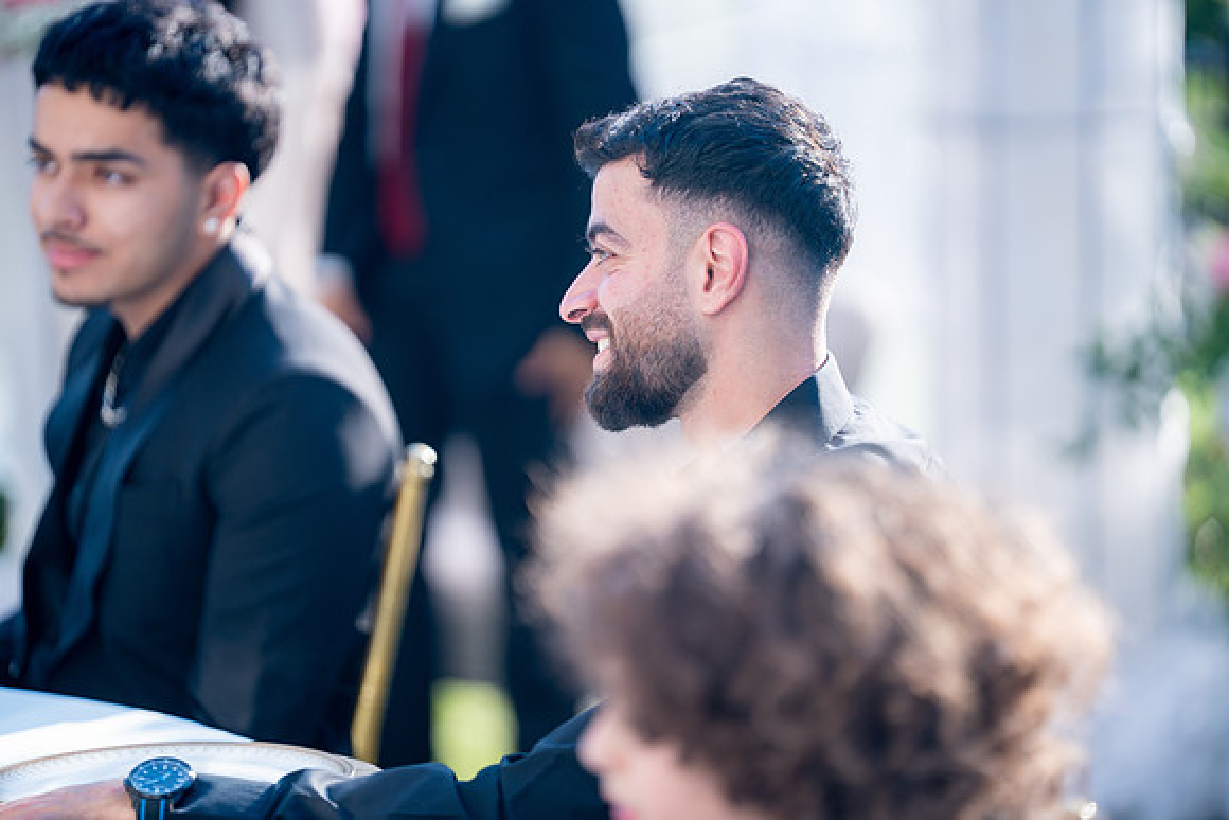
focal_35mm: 150
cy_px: 410
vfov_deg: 9.2
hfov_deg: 13.7
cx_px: 614
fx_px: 5122
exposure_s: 1/2500
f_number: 2
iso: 320
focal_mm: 150
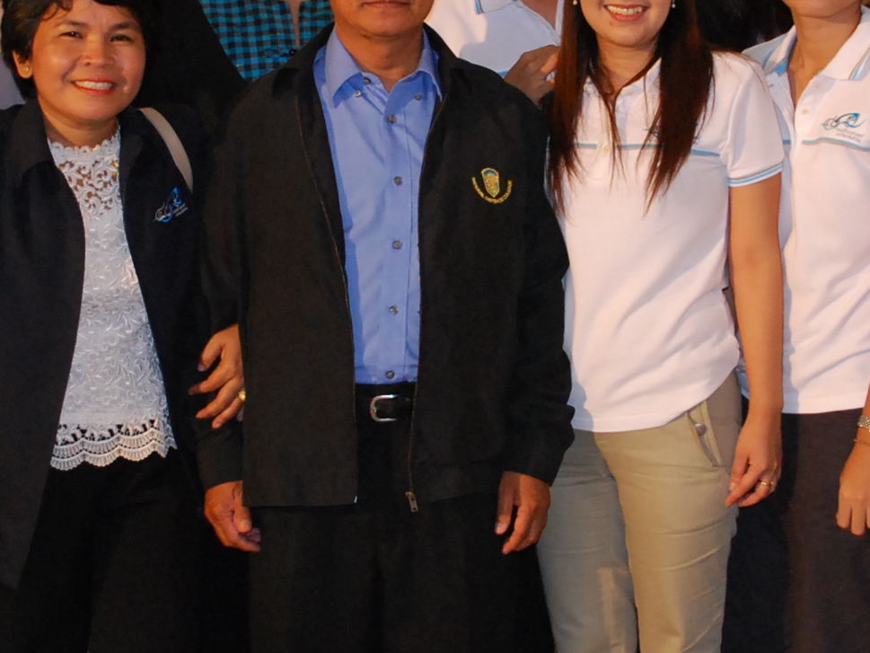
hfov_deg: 20.6
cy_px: 246
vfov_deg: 15.5
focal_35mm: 95
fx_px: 2388
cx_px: 481
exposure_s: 1/15
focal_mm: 22
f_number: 4
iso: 800
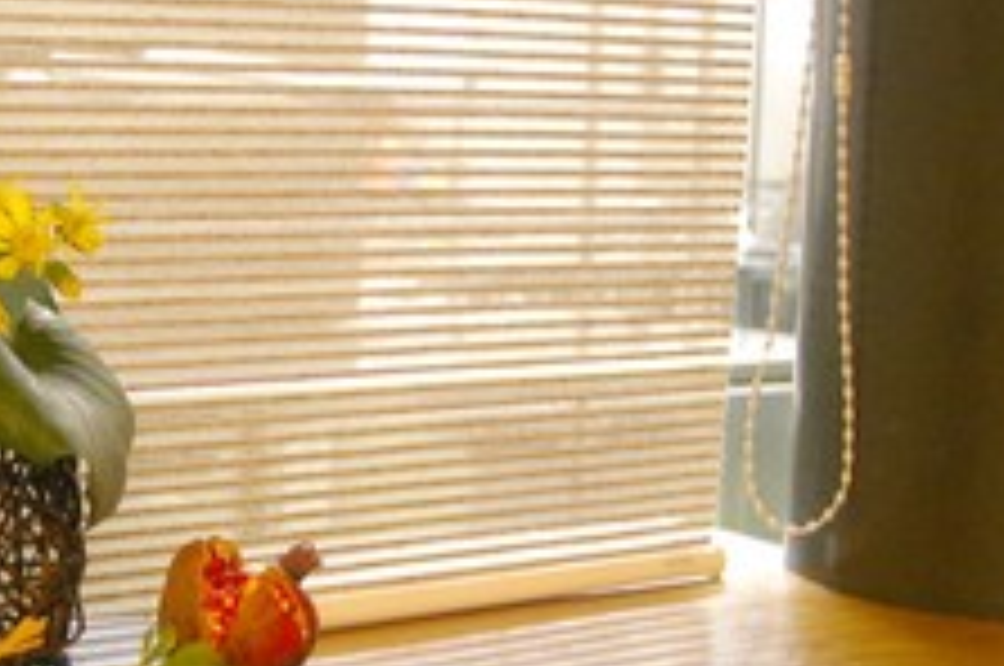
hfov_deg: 23.6
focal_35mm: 85
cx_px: 223
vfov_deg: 15.9
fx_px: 2367
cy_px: 565
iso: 800
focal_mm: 26
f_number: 4
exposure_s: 1/10
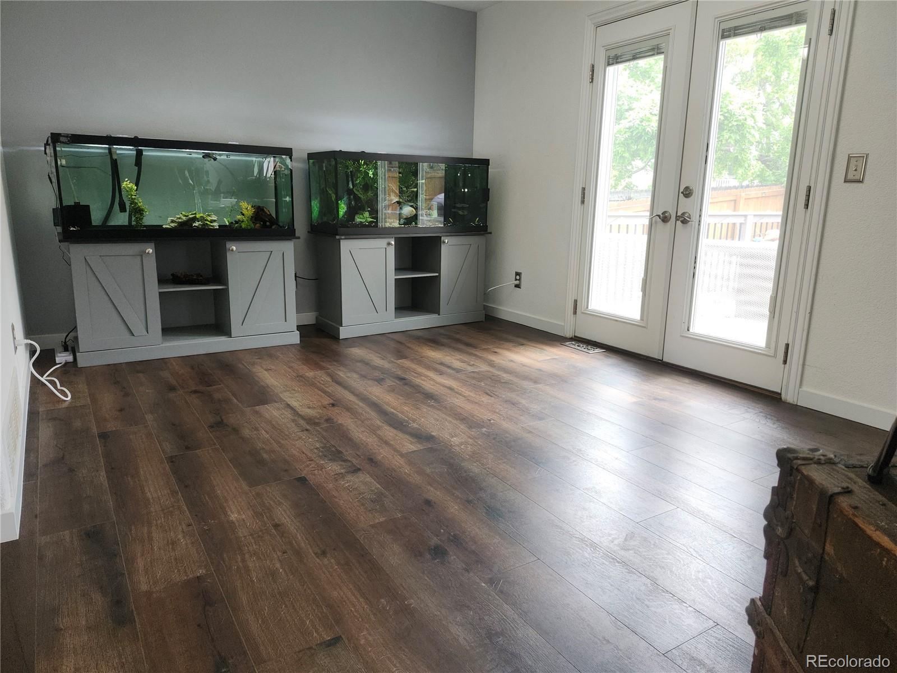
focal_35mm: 23
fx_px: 596
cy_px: 336
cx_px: 448
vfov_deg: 58.9
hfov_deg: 73.9
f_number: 1.8
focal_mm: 5.54
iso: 80
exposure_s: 1/60
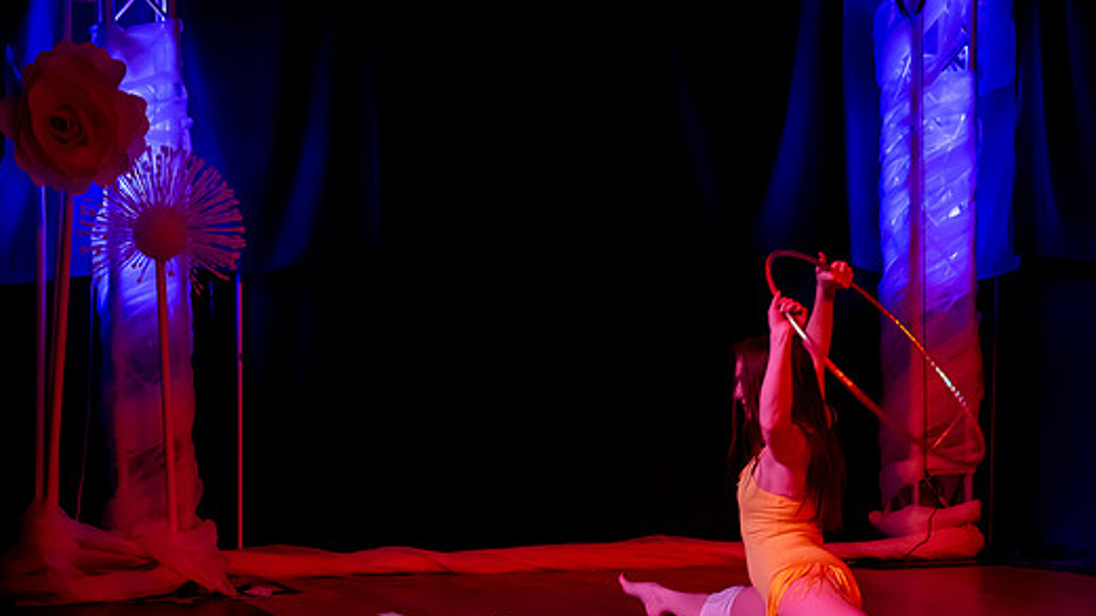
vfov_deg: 16.2
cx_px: 352
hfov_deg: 28.4
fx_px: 2150
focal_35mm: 74
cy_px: 522
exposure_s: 1/160
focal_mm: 45
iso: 3200
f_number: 2.8
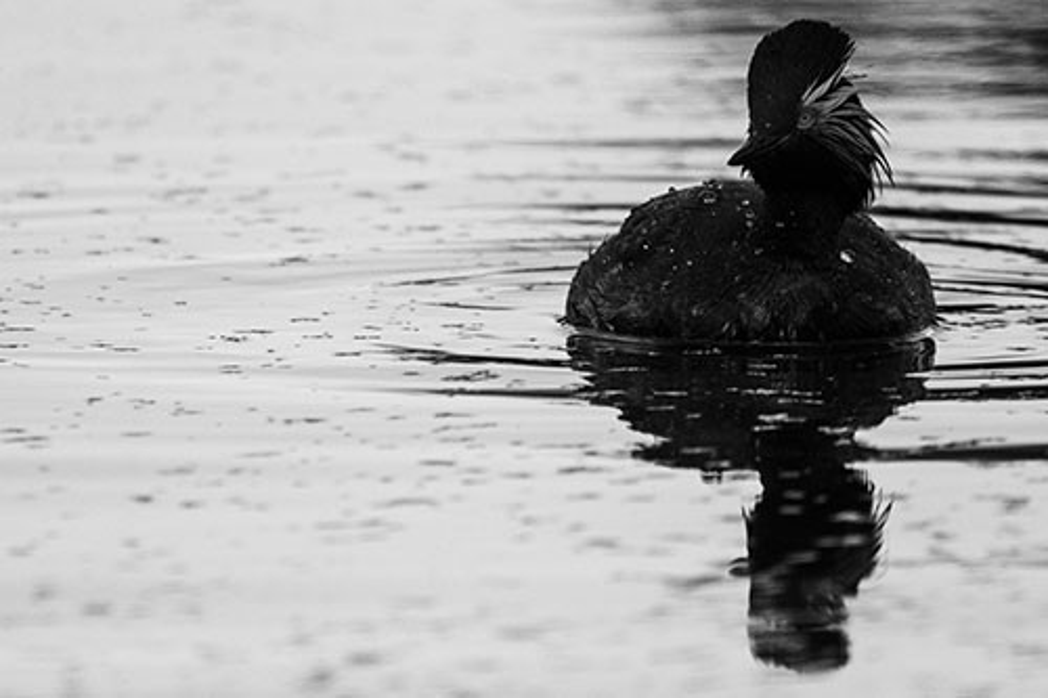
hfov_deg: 1.7
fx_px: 34920
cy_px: 349
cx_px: 524
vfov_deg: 1.1
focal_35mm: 1200
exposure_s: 1/3200
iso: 3200
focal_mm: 1200
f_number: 13
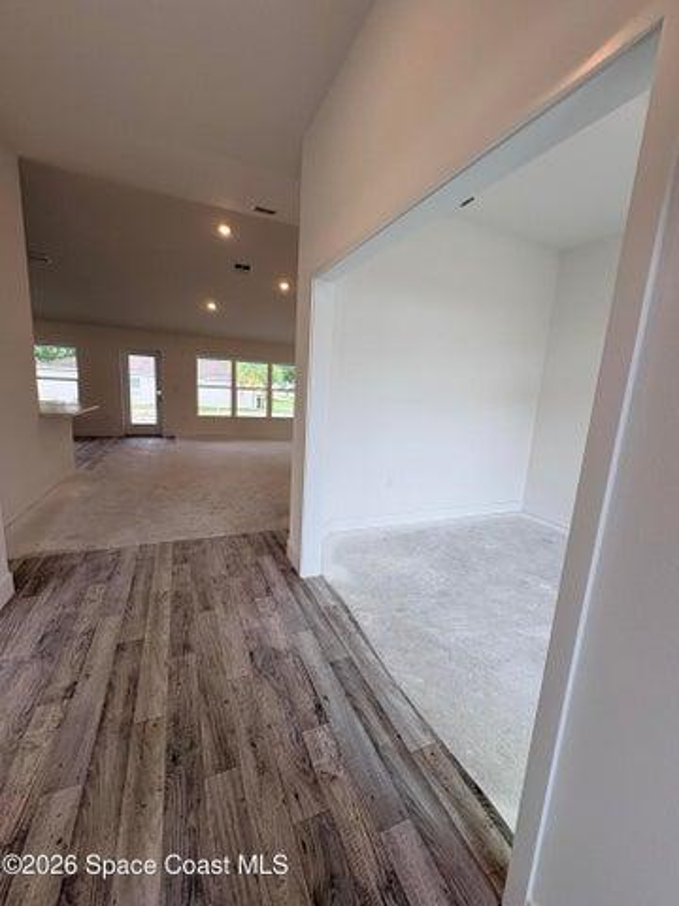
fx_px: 366
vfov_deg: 102.1
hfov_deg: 85.7
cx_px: 340
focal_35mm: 14
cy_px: 453
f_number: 2.2
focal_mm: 2.22
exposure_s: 1/120
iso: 50
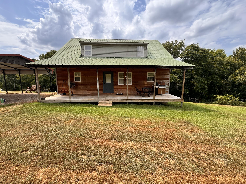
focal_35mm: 14
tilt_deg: -8.9
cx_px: 123
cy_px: 92
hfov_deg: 102.1
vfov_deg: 85.7
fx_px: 99
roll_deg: -1.1
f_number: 2.2
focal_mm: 2.22
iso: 40
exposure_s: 1/605
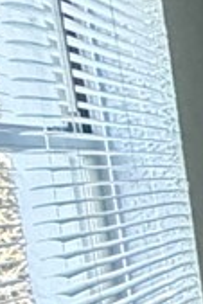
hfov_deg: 5.0
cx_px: 1268
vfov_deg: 14.6
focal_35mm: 138
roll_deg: +1.8
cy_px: 297
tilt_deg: -6.6
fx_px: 1165
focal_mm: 2.22
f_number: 2.2
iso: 400
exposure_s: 1/60
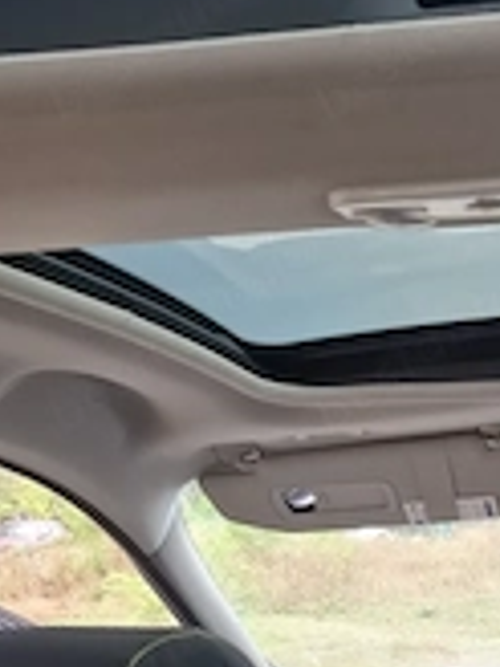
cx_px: 606
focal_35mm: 56
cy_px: 716
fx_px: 1078
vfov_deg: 31.0
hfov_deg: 23.7
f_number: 1.8
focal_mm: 5.54
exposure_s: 1/100
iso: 50
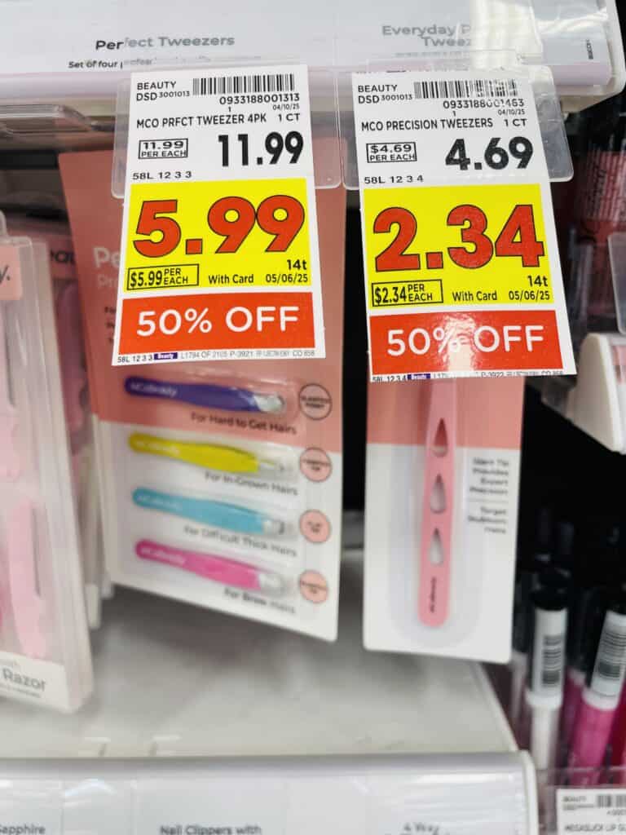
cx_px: 313
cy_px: 418
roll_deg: +0.4
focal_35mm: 26
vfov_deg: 67.3
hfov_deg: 53.1
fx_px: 627
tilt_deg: -15.1
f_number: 1.6
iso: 50
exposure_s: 1/66
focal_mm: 4.2
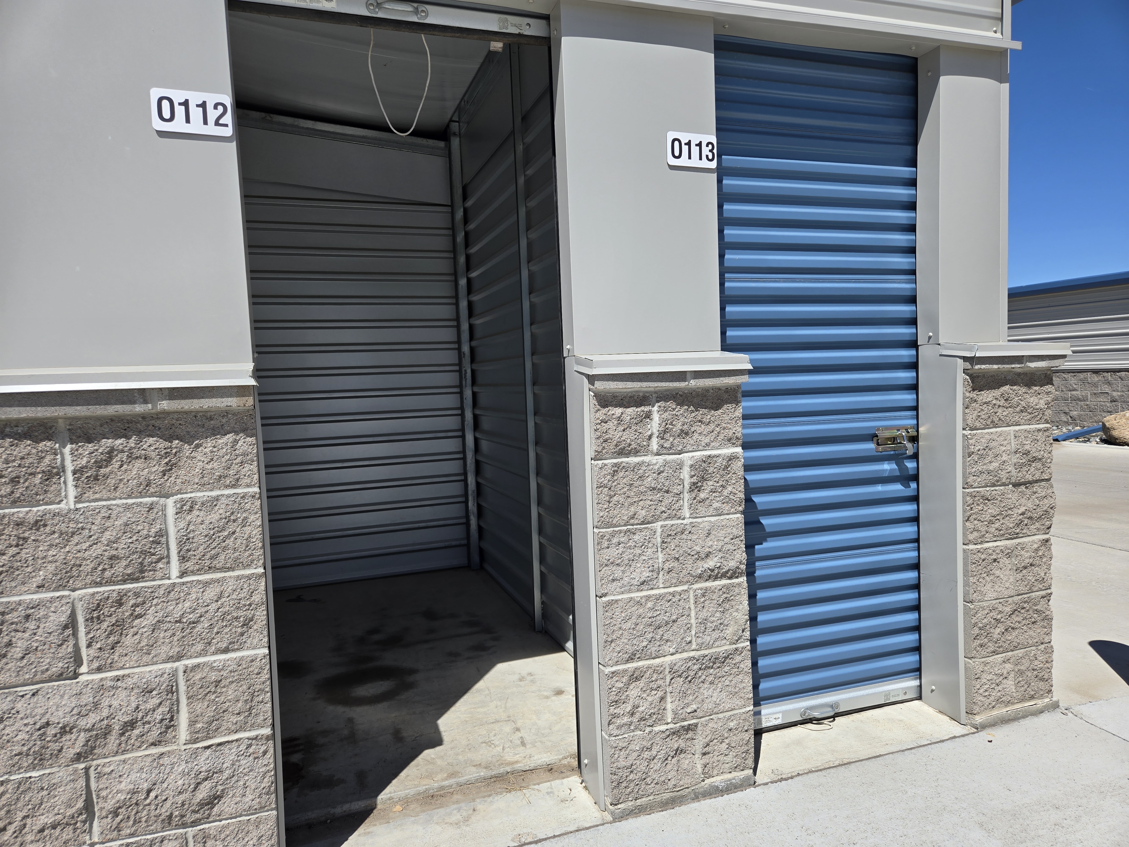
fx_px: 750
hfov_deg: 73.9
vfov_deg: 58.9
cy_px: 424
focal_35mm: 23
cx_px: 564
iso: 25
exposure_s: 1/2346
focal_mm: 5.4
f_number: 1.8
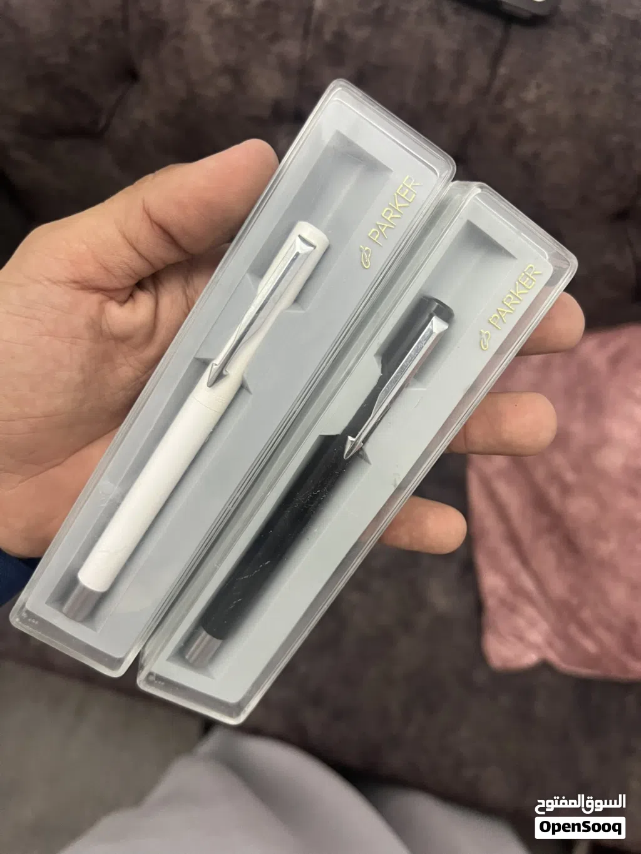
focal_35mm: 26
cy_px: 427
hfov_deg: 53.1
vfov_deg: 67.3
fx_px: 642
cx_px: 320
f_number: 1.5
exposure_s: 1/50
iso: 400
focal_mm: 5.7
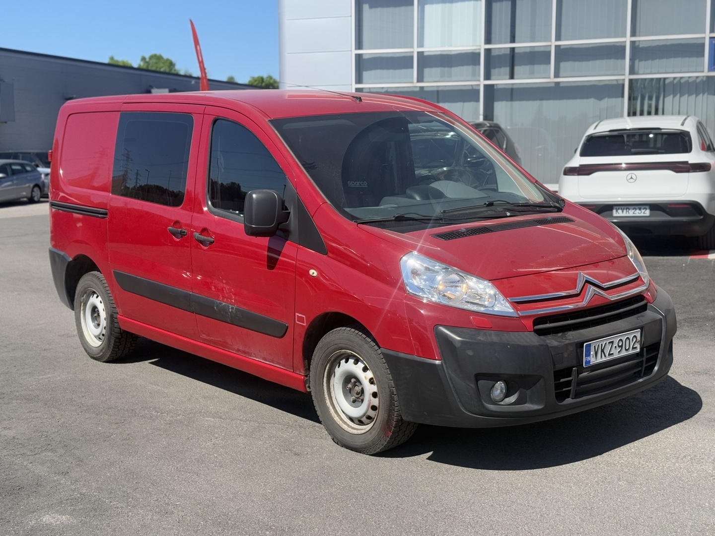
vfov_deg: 30.3
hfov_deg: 39.7
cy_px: 268
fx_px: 991
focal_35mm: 48
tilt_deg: -5.9
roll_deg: +0.1
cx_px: 358
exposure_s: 1/4587
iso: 100
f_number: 1.78
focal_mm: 6.76
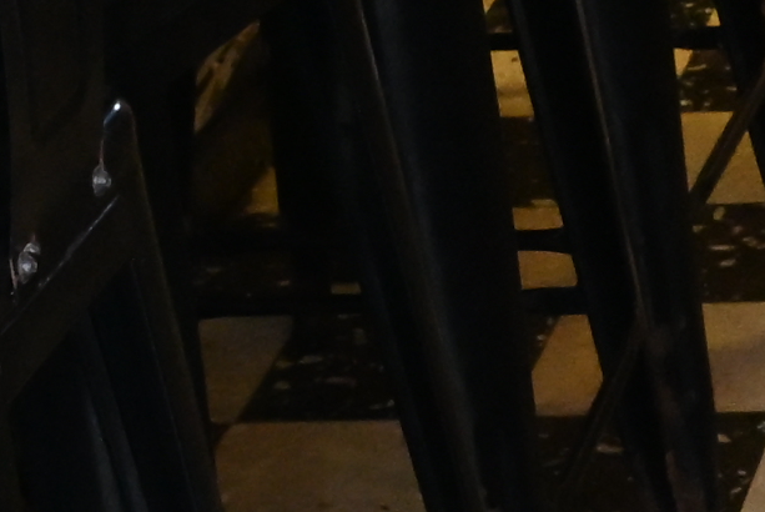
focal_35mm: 255
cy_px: -137
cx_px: 1801
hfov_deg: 7.6
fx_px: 5417
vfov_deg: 5.4
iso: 5000
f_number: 11
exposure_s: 1/80
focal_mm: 34.5
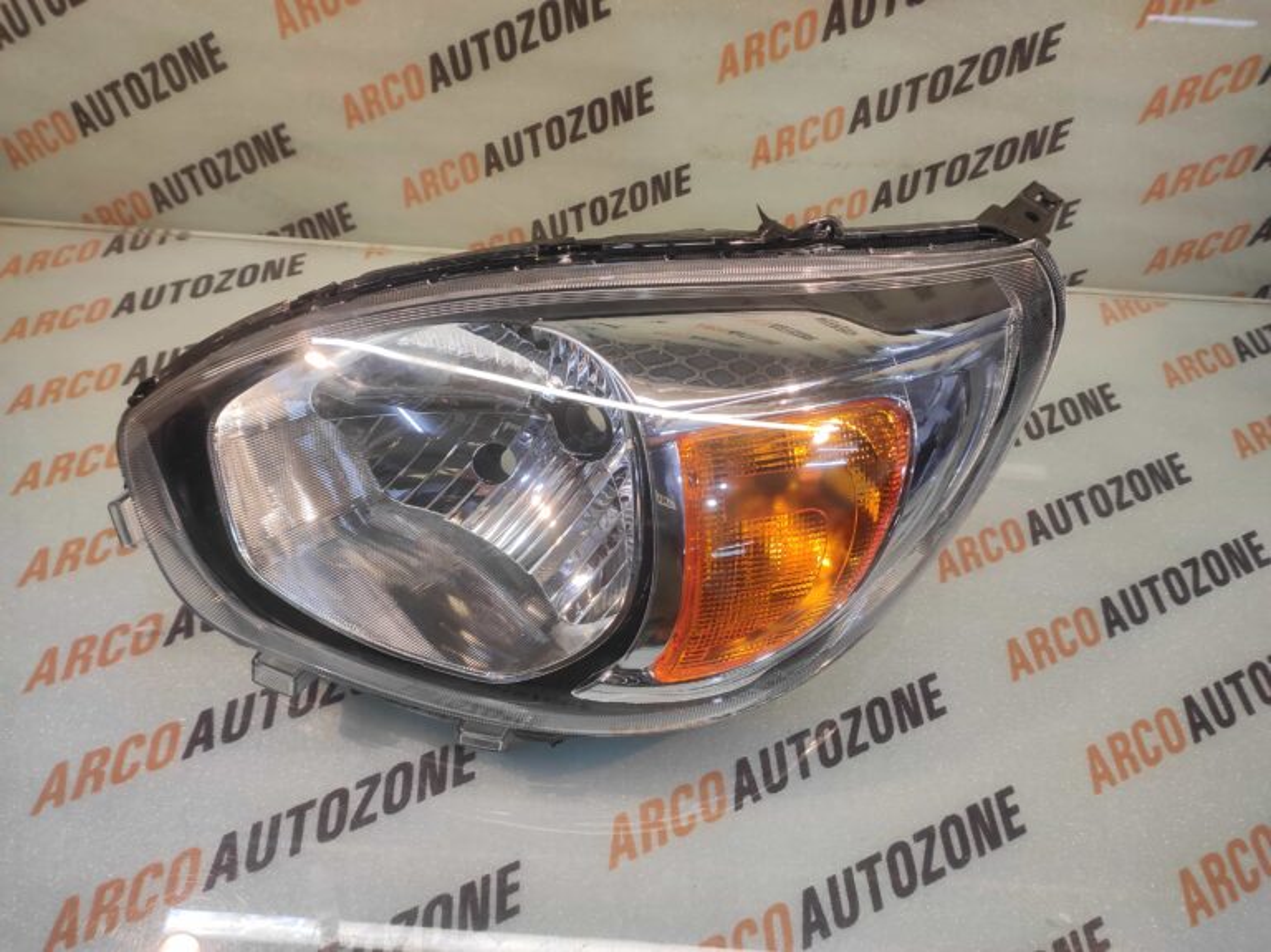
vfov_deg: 74.7
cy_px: 476
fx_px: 624
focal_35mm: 17
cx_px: 636
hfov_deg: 91.1
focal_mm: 4.74
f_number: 1.79
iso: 94
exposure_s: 1/33
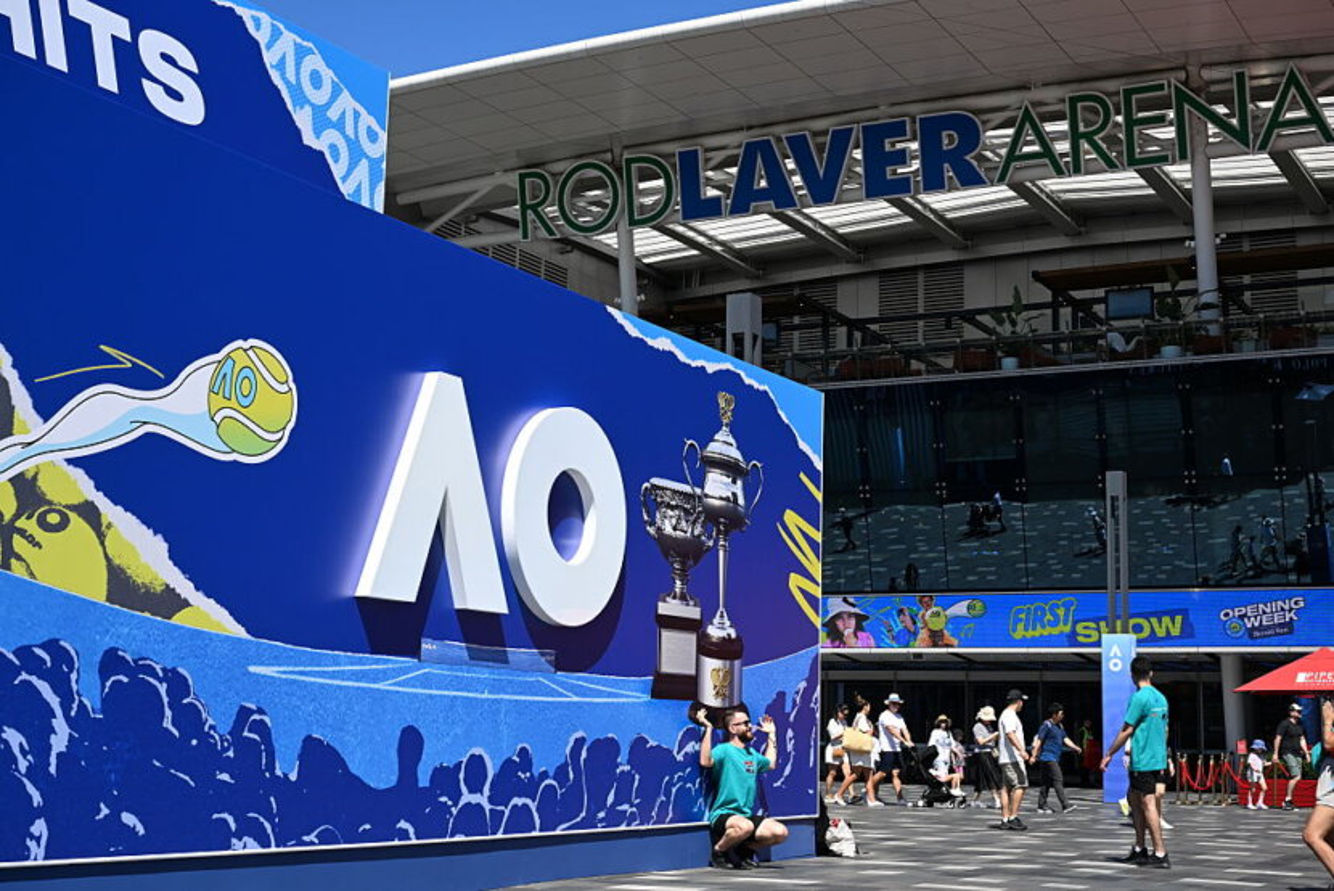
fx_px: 1890
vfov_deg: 26.5
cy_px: 446
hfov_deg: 38.9
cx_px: 667
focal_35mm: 51
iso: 640
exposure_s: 1/2500
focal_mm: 51
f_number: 7.1
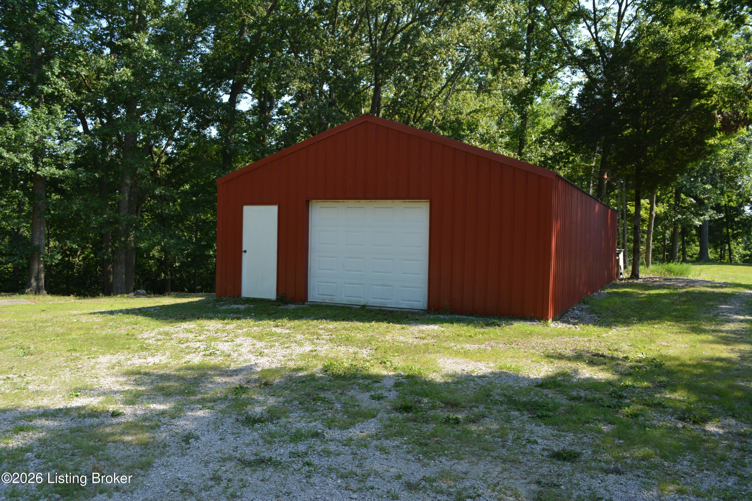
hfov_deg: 61.9
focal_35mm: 30
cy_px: 250
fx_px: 627
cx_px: 376
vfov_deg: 43.6
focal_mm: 20
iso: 200
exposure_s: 1/200
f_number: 7.1
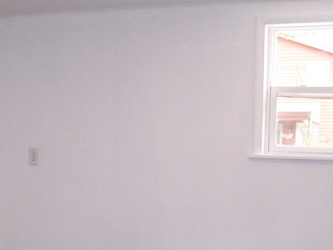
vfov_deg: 19.6
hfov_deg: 25.7
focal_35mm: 75
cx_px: 82
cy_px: 170
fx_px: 721
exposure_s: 1/80
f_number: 2.8
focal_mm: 6.3
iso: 140
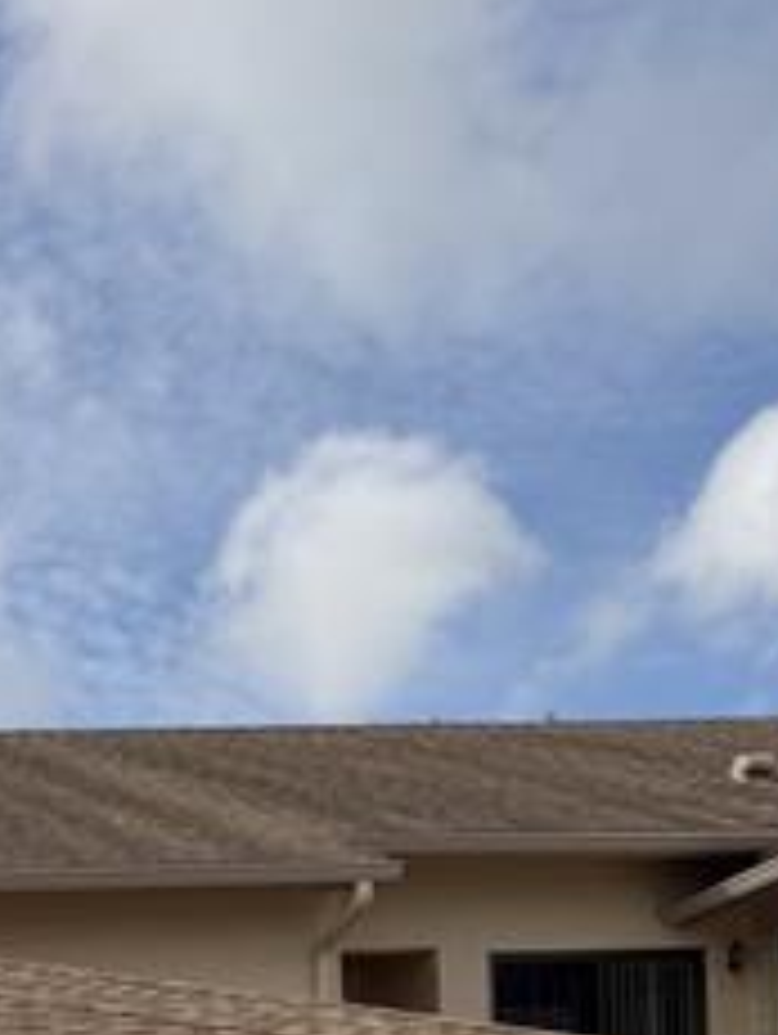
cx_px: -382
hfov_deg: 16.8
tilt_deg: -0.4
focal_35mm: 80
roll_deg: +2.1
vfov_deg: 21.3
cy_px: 1467
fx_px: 2393
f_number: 1.78
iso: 80
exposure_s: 1/5714
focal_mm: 6.76
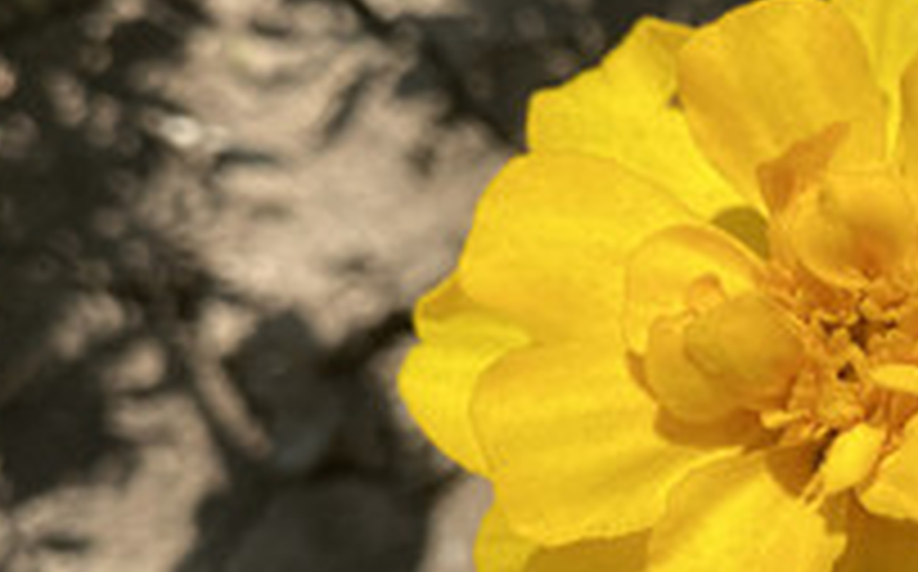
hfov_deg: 29.9
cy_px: 428
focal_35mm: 65
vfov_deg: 19.8
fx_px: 1624
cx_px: 868
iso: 32
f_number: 1.8
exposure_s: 1/3509
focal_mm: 4.25
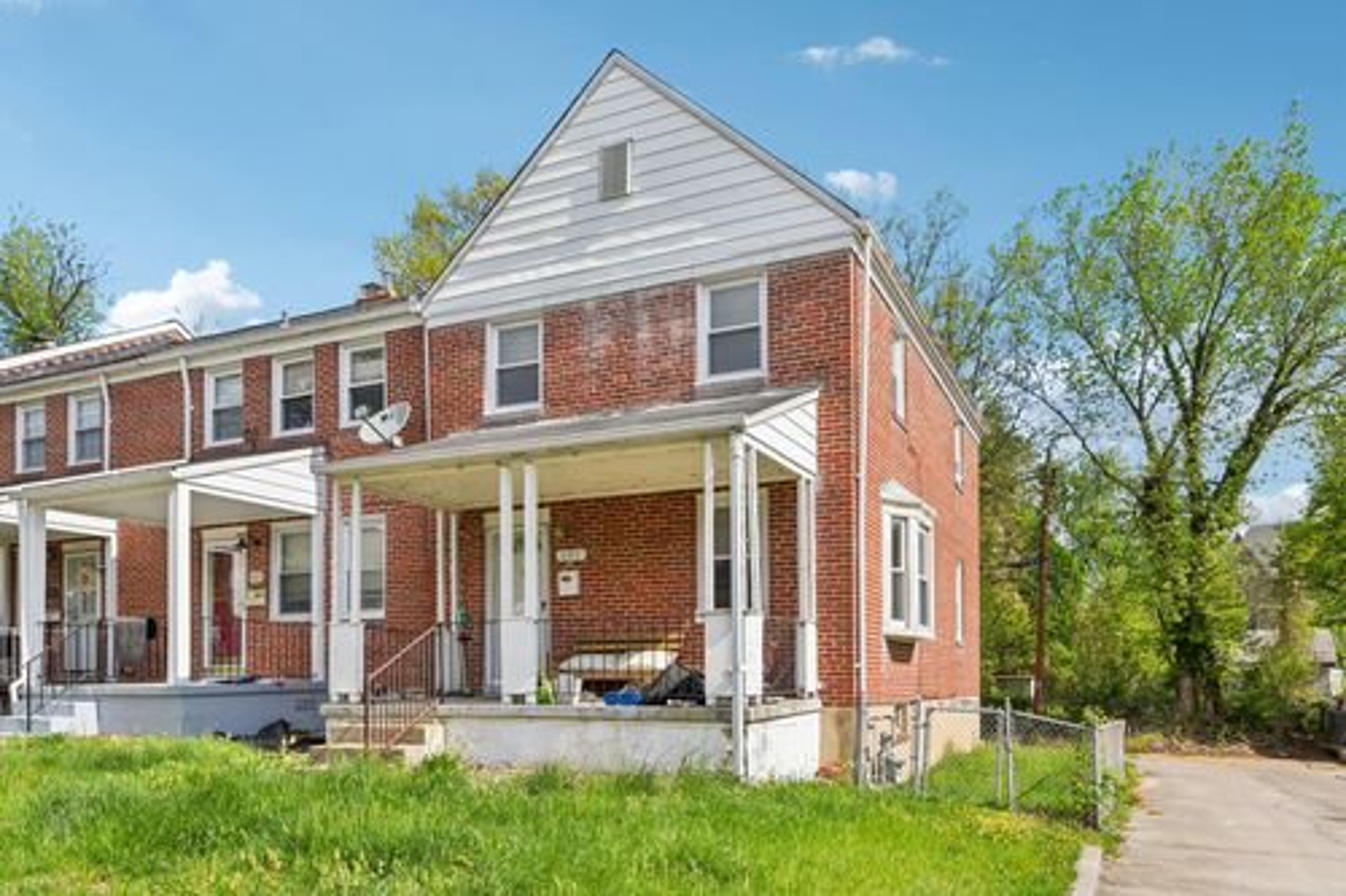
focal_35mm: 24
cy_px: 448
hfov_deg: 73.8
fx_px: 897
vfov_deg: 53.1
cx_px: 673
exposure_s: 1/2500
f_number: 8
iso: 400
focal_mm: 24
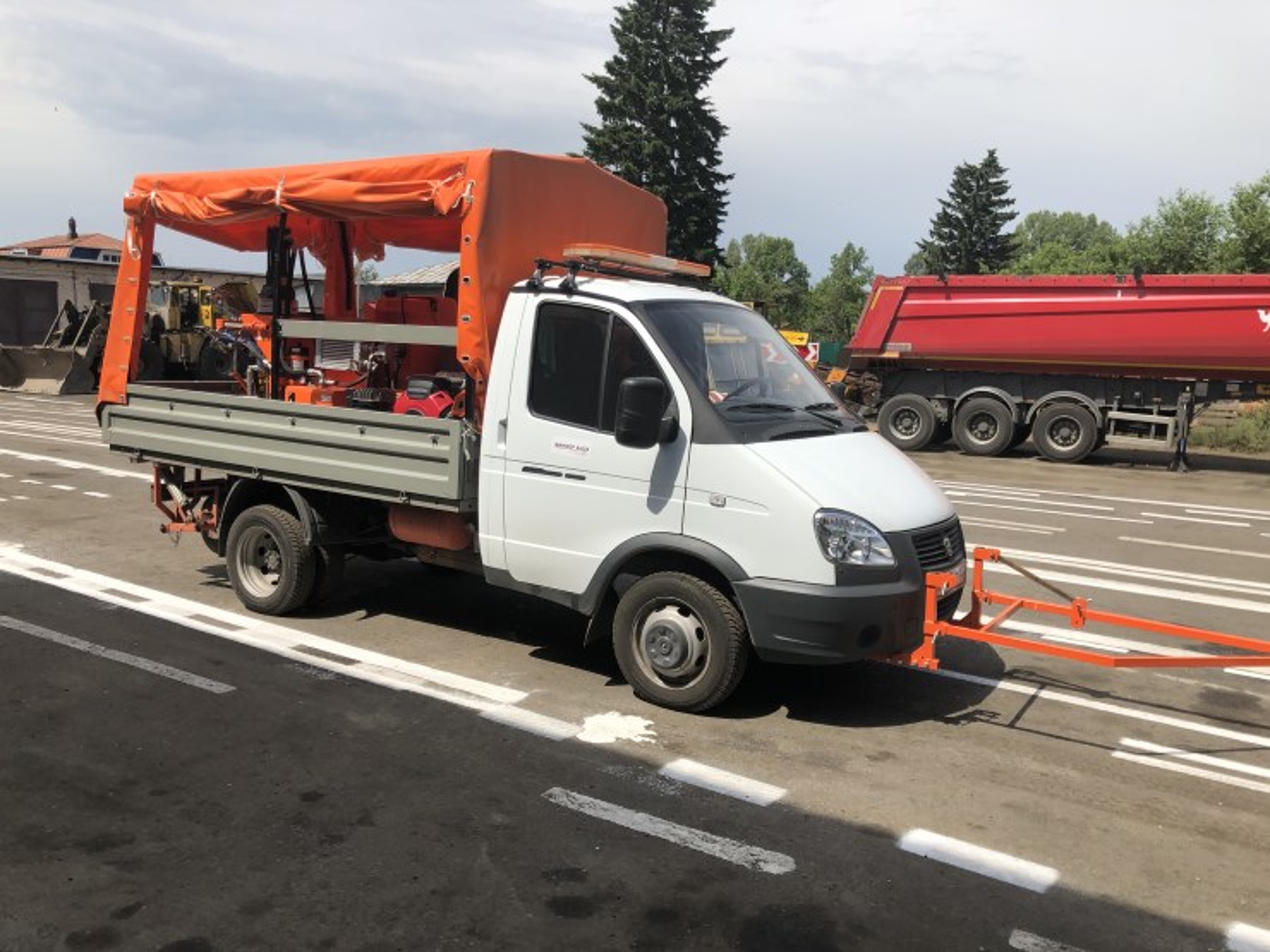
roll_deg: -1.7
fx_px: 1027
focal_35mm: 28
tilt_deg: -7.6
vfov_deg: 49.7
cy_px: 476
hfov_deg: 63.4
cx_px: 635
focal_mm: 4
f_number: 1.8
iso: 20
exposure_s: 1/2525
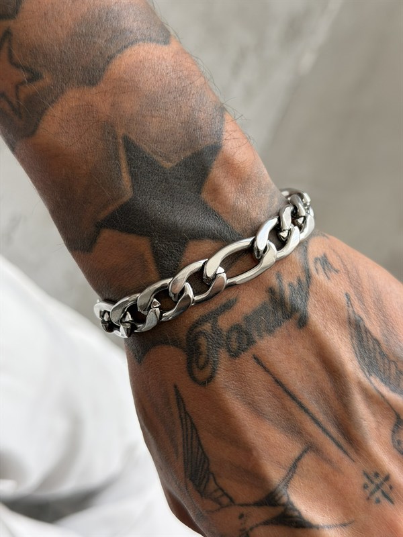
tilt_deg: -61.7
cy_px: 268
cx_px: 202
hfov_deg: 30.3
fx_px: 745
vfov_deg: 39.7
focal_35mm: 48
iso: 64
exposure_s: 1/121
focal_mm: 6.76
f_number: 1.78
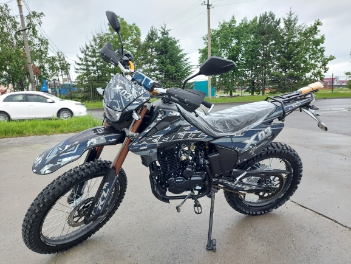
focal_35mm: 24
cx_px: 176
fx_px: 243
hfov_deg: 71.6
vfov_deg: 56.9
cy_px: 132
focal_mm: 5.23
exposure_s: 1/151
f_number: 1.8
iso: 40
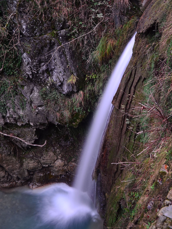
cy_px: 123
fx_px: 278
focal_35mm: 42
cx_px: 78
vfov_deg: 44.8
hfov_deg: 34.3
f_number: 5
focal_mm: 22
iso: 100
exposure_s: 5
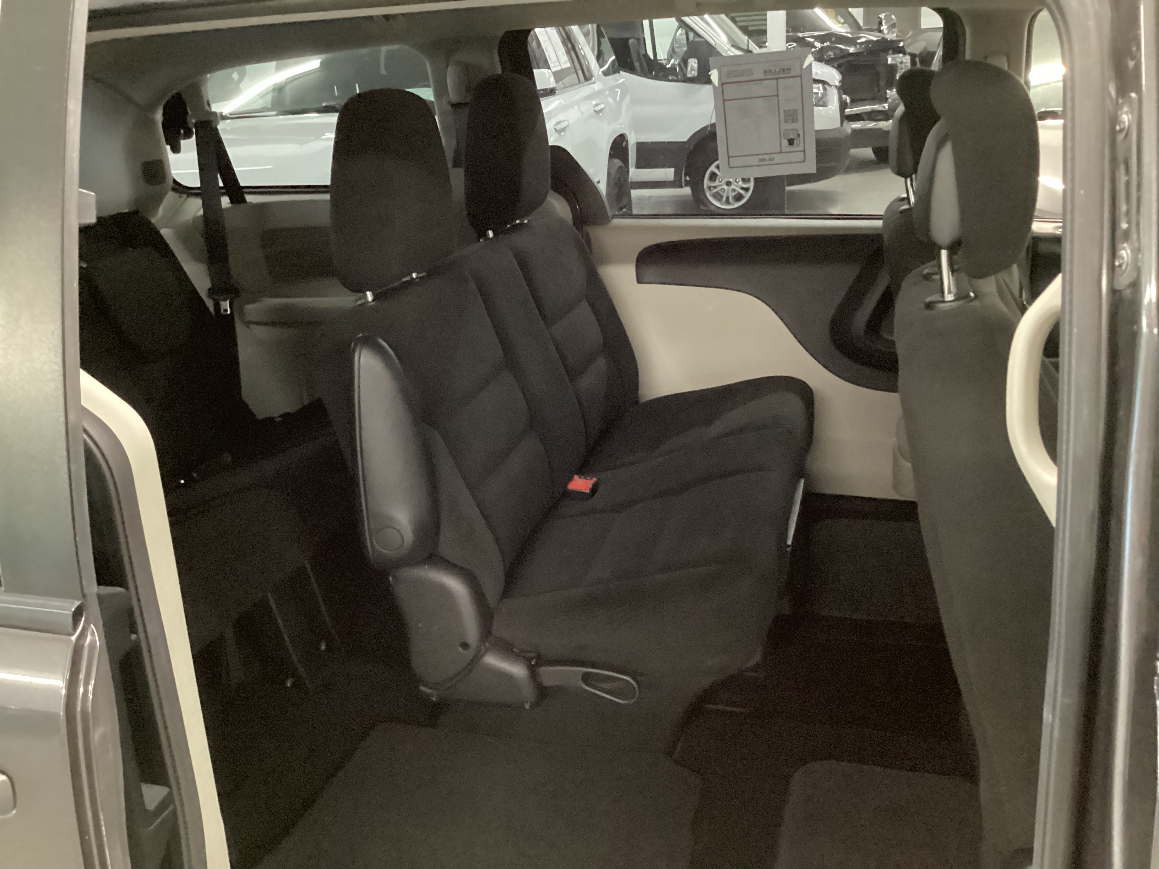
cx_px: 580
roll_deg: +4.2
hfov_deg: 58.4
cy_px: 434
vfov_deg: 45.4
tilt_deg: -21.0
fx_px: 1038
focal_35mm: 31
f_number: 2.4
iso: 800
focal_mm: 3.3
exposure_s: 1/17
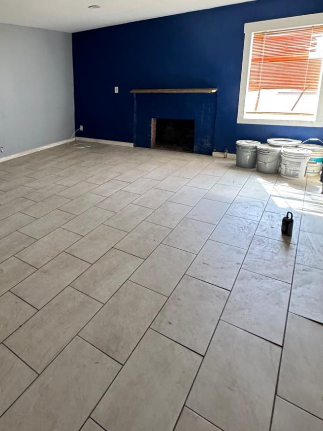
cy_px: 149
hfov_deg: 52.5
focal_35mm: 24
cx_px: 57
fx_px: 299
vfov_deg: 69.9
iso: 320
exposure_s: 1/86
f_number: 2.2
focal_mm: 2.22
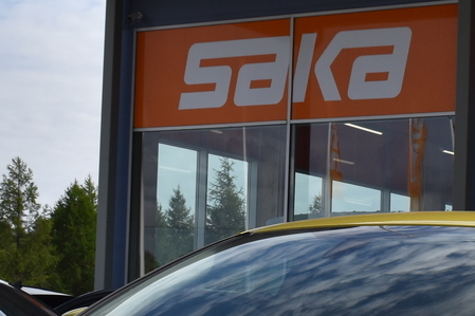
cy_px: 324
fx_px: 1715
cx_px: 319
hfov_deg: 15.7
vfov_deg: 10.4
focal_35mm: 130
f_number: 9.5
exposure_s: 1/1000
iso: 200
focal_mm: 24
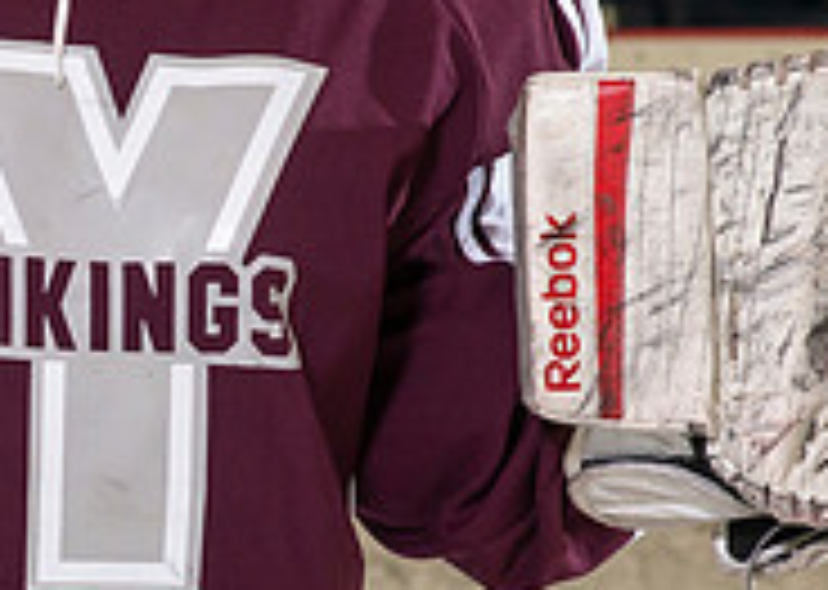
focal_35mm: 407
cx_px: -74
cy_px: 394
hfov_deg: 4.9
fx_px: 9560
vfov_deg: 3.5
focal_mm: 85
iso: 800
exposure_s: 1/100
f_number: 6.3
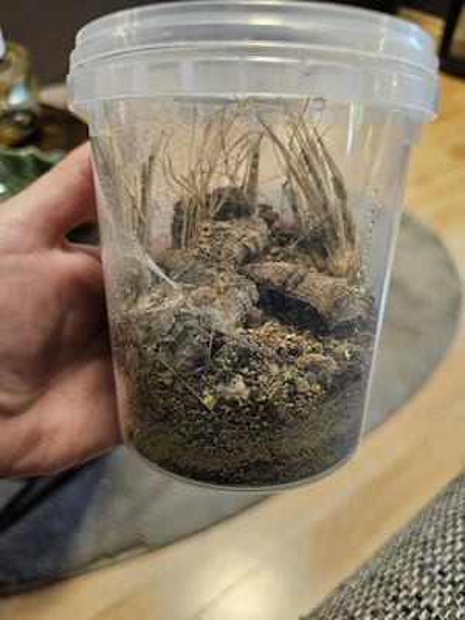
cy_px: 310
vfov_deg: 73.9
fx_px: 412
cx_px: 232
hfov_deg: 58.9
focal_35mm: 23
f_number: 1.7
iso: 640
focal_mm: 6.3
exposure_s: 1/34.7
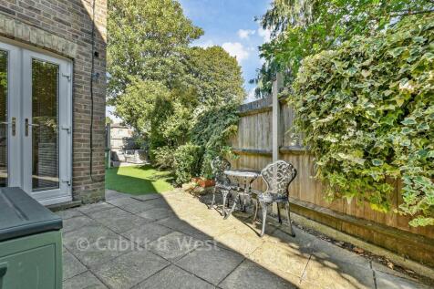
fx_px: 181
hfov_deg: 100.4
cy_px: 144
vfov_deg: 77.3
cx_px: 217
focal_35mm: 15
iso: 160
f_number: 8
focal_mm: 10
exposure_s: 1/25
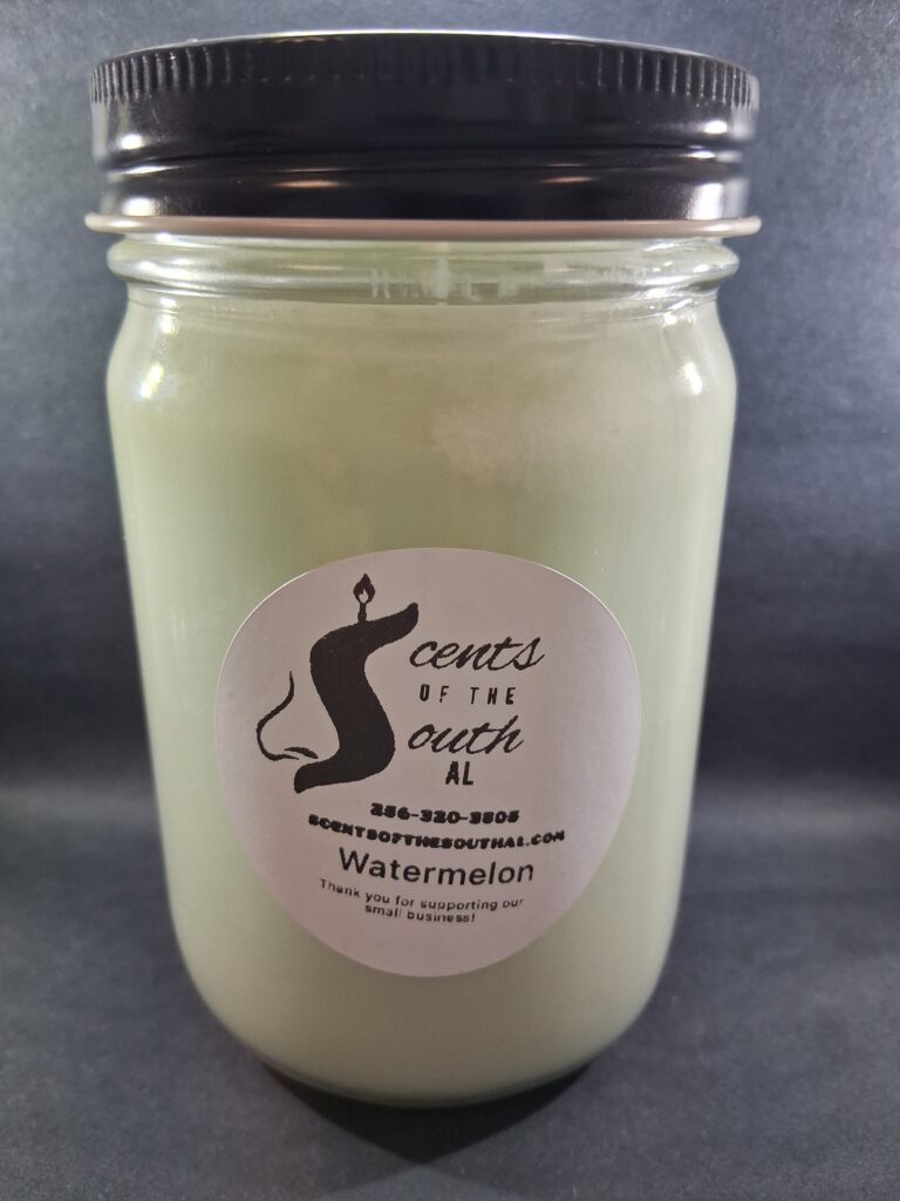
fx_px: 901
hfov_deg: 53.1
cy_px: 600
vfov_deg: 67.3
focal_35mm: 26
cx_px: 450
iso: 320
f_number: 1.8
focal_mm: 3.98
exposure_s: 1/120
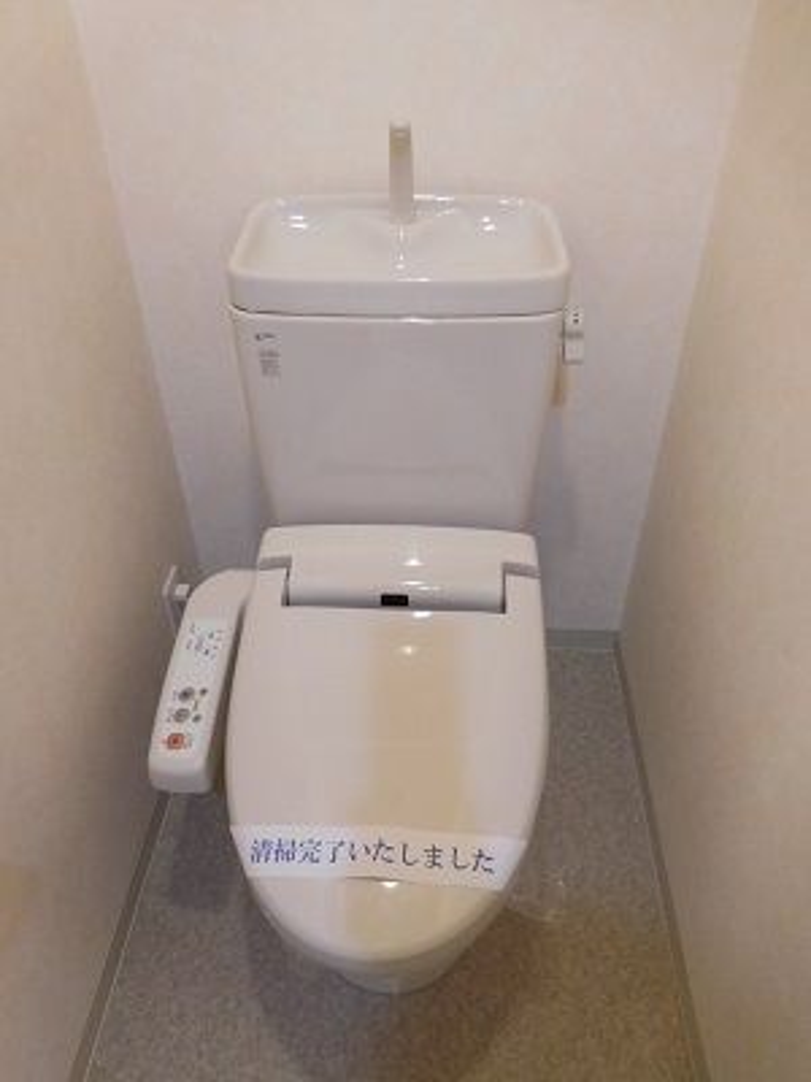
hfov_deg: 54.9
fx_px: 781
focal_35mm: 25
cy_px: 541
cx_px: 406
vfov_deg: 69.4
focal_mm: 4.5
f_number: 3.3
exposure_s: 1/30
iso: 320
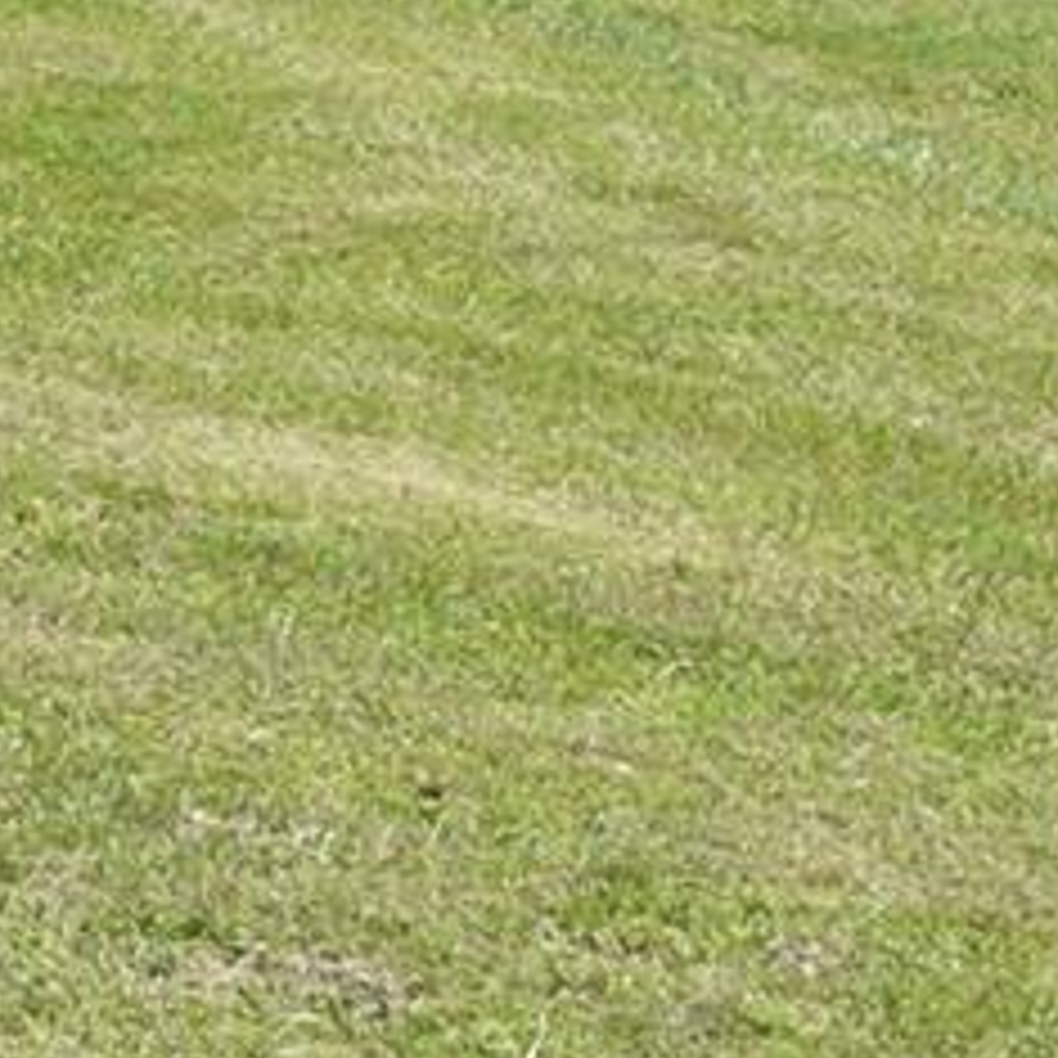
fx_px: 9603
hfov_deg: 6.0
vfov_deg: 6.1
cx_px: -1486
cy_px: -1254
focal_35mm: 278
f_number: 9
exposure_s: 1/200
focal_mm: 25
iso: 100
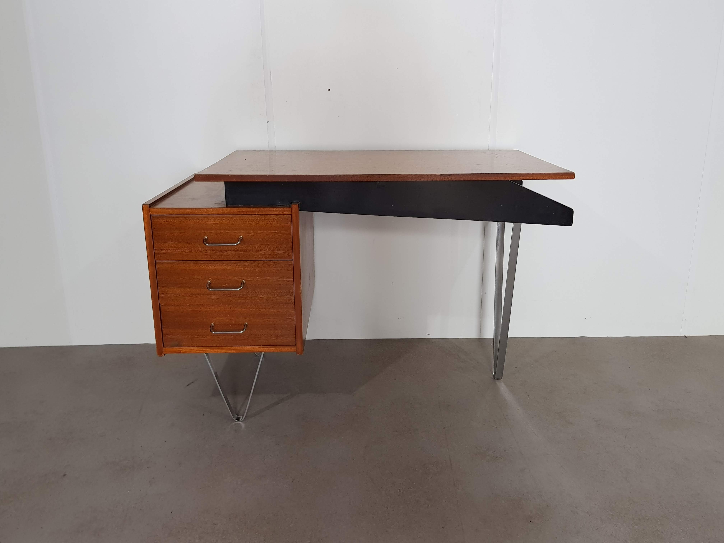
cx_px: 362
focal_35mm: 26
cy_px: 272
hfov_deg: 67.3
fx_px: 544
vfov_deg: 53.1
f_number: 1.7
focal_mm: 4.2
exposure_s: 1/50
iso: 100
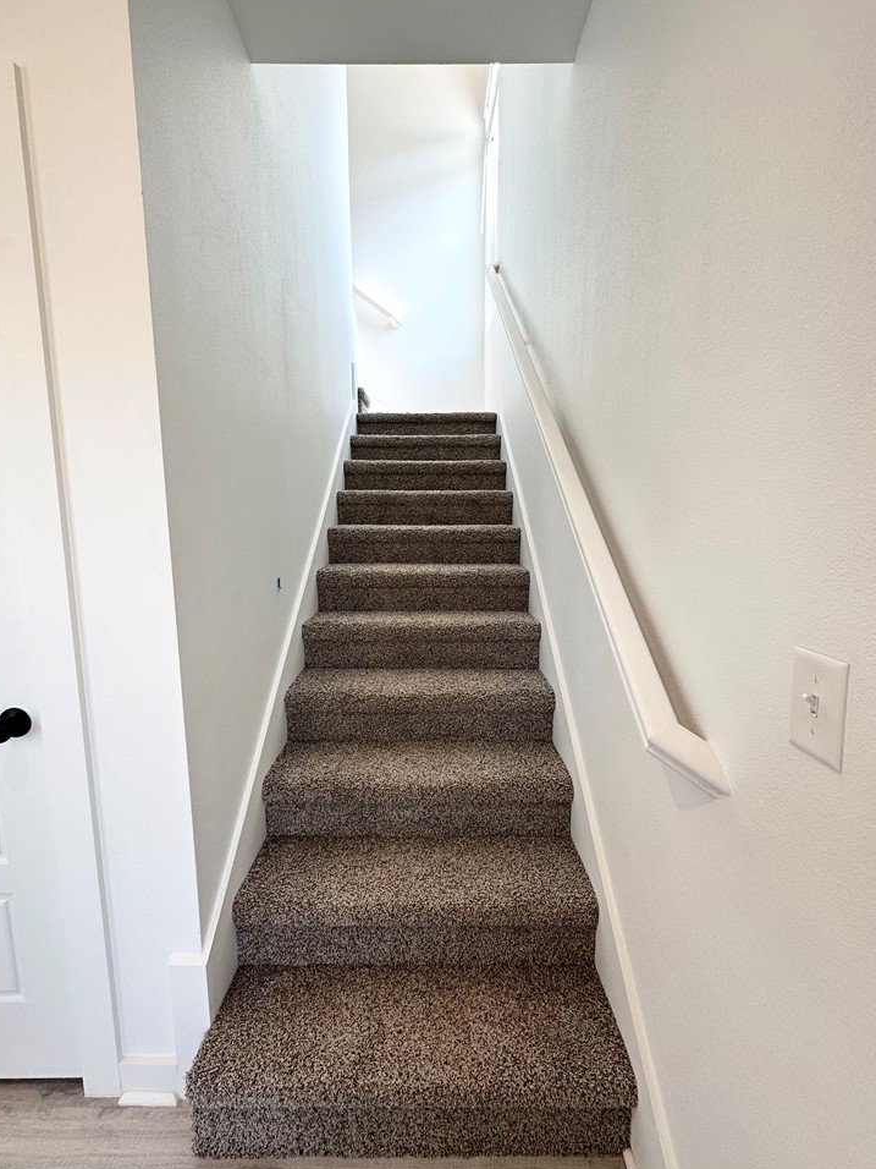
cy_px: 576
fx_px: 506
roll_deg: +0.4
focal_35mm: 15
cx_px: 436
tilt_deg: -7.2
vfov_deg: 98.2
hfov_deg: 81.7
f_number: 2.2
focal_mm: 2.22
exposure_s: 1/120
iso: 80
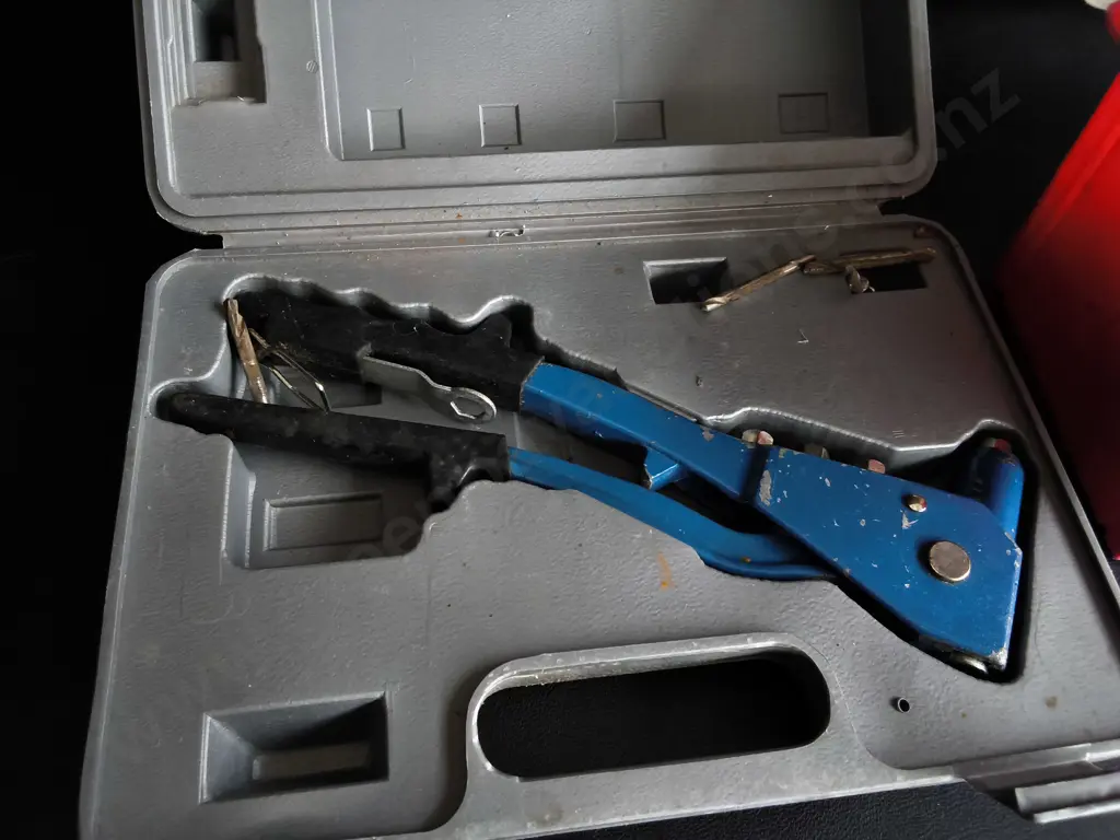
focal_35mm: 27
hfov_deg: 65.3
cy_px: 420
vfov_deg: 51.4
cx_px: 560
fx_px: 874
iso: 200
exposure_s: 1/100
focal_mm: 2.87
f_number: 2
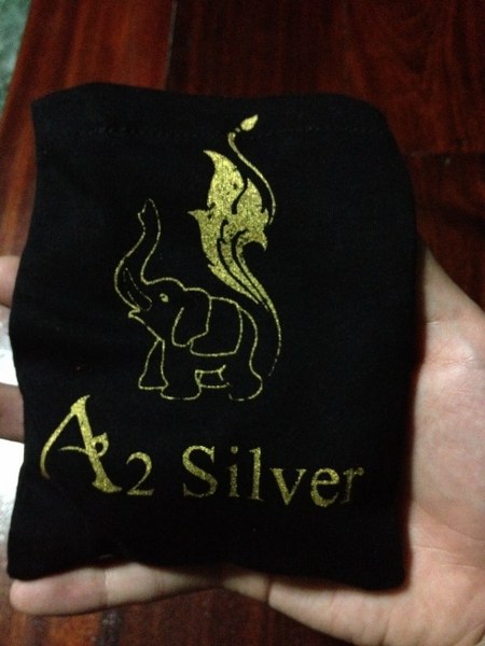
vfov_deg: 52.6
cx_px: 242
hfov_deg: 40.7
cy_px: 323
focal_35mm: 35
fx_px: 654
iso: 800
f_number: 2.4
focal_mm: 4.28
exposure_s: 1/15
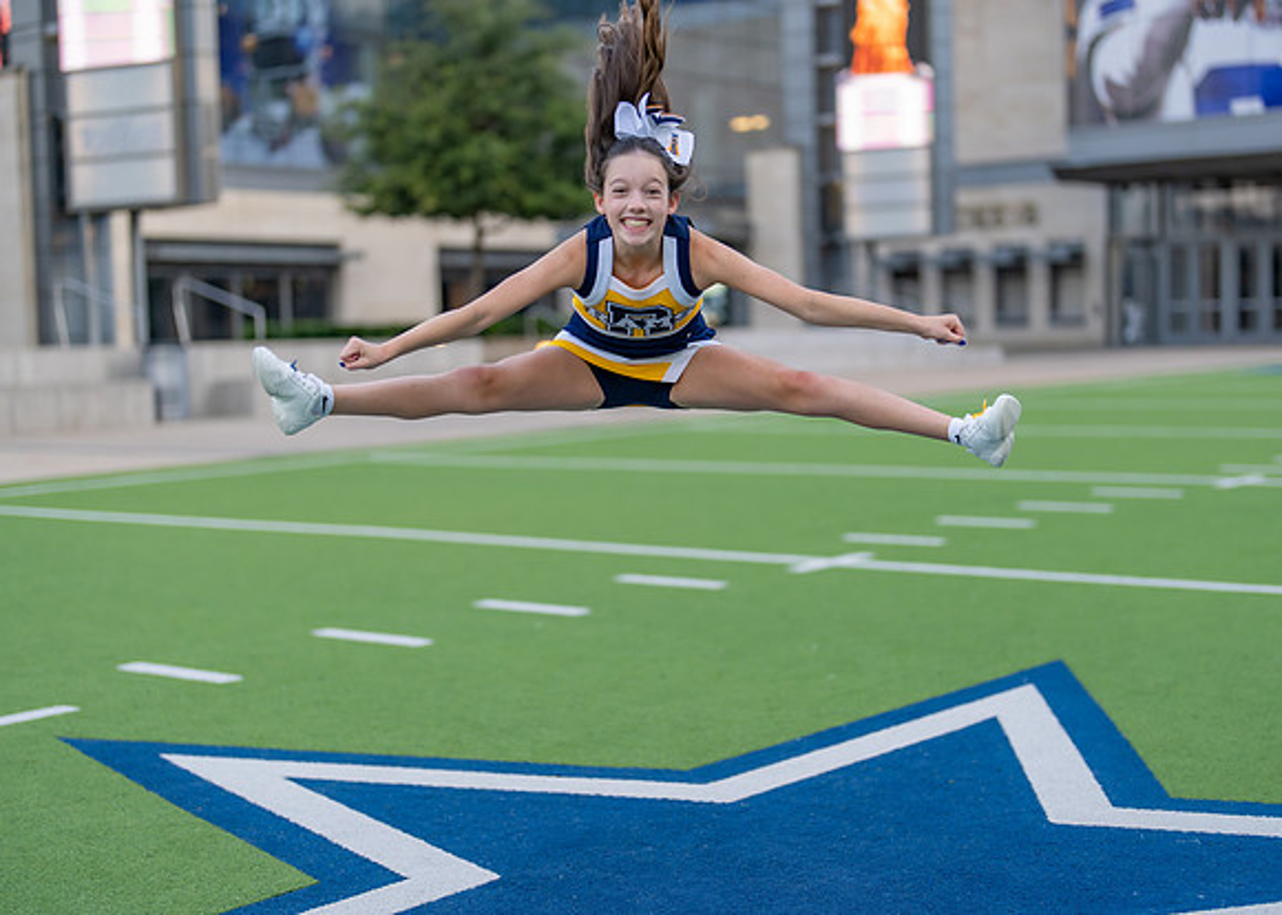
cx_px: 682
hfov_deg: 34.1
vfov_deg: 24.7
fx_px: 2091
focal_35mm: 57
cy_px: 473
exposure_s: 1/1250
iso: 250
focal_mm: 50
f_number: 1.2
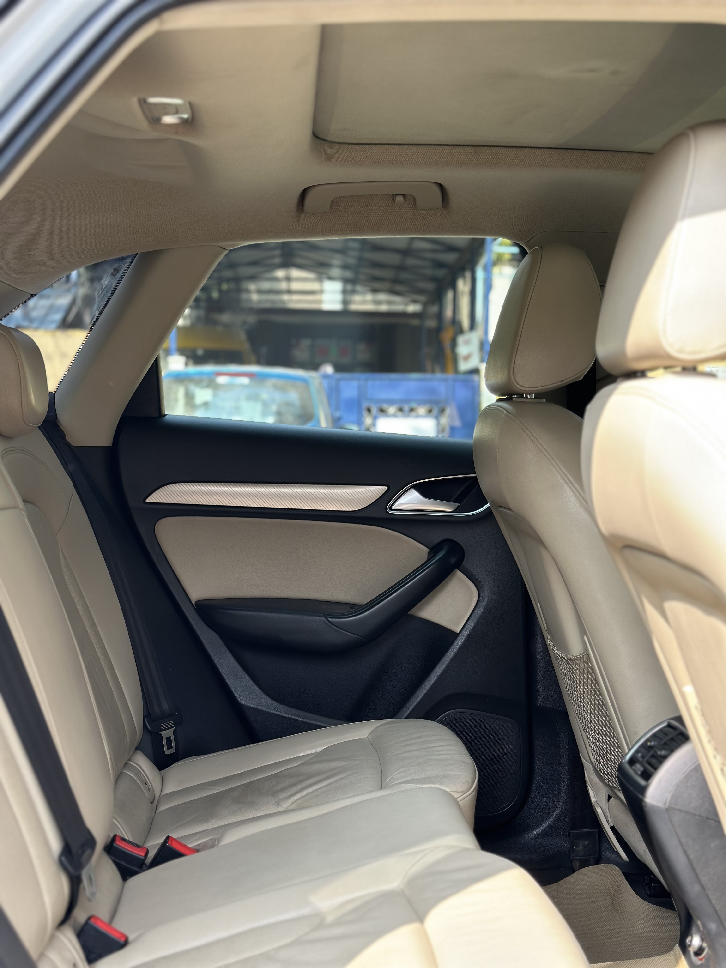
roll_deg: -2.1
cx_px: 363
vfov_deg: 39.7
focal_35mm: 48
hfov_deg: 30.3
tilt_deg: -2.0
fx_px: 1342
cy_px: 484
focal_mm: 6.86
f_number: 1.78
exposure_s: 1/464
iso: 80
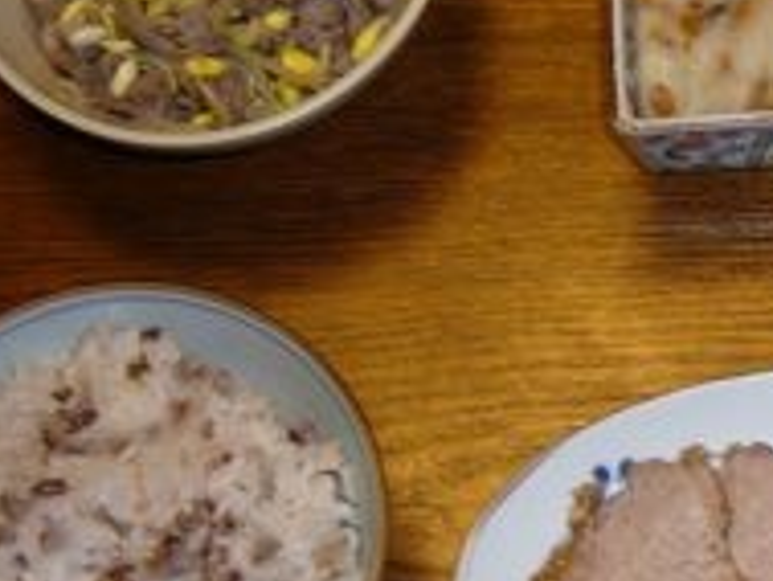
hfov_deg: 19.1
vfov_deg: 14.8
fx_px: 2234
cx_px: 773
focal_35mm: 100
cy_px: 303
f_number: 3.3
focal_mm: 6.9
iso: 80
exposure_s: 1/30
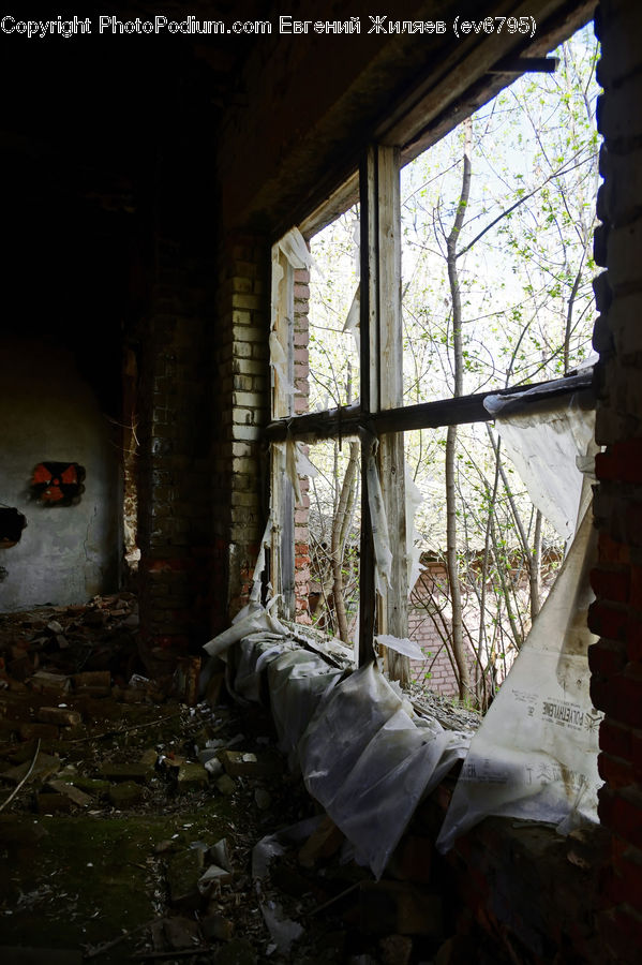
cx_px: 321
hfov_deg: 47.9
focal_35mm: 27
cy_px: 482
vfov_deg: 67.4
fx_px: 723
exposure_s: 1/160
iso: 160
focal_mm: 18
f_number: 4
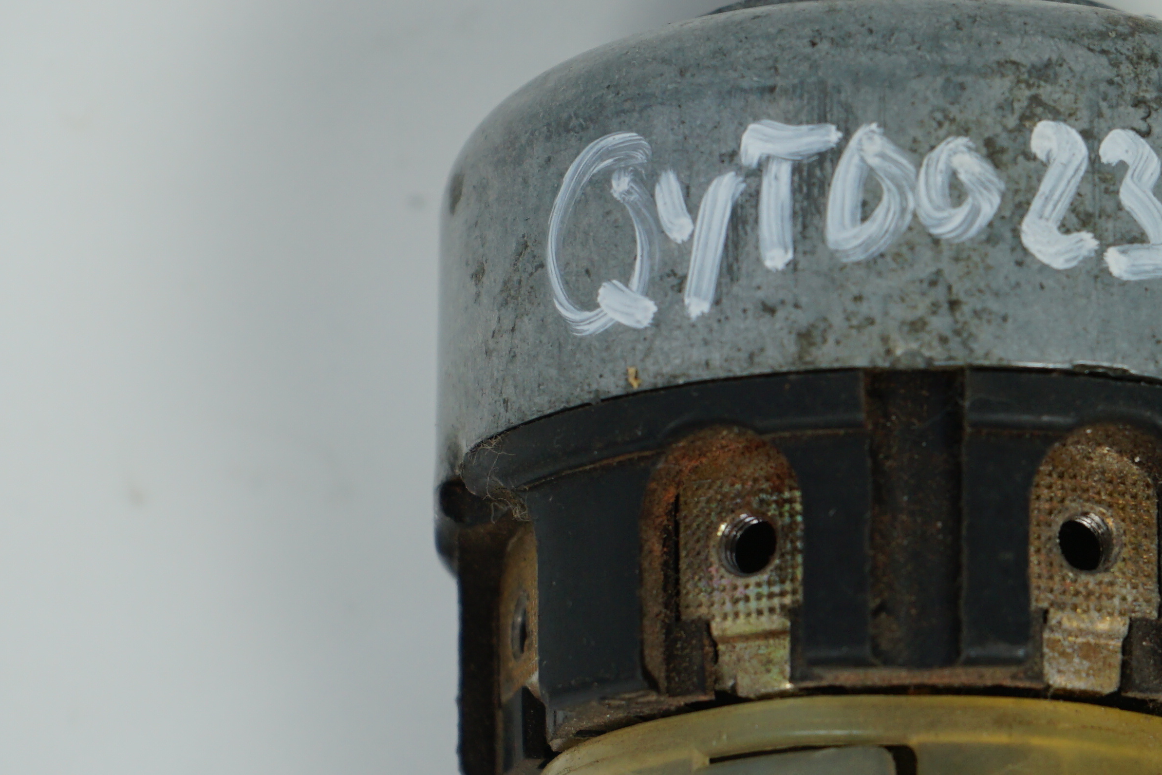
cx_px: 1003
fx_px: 5681
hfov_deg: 11.6
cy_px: 504
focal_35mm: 176
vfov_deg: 7.8
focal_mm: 70
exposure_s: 1/200
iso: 200
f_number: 7.1
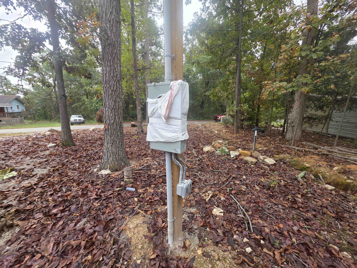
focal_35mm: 13
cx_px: 178
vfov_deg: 89.9
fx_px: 134
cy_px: 134
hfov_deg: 106.2
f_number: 1.9
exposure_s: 1/120
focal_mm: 2.2
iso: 32
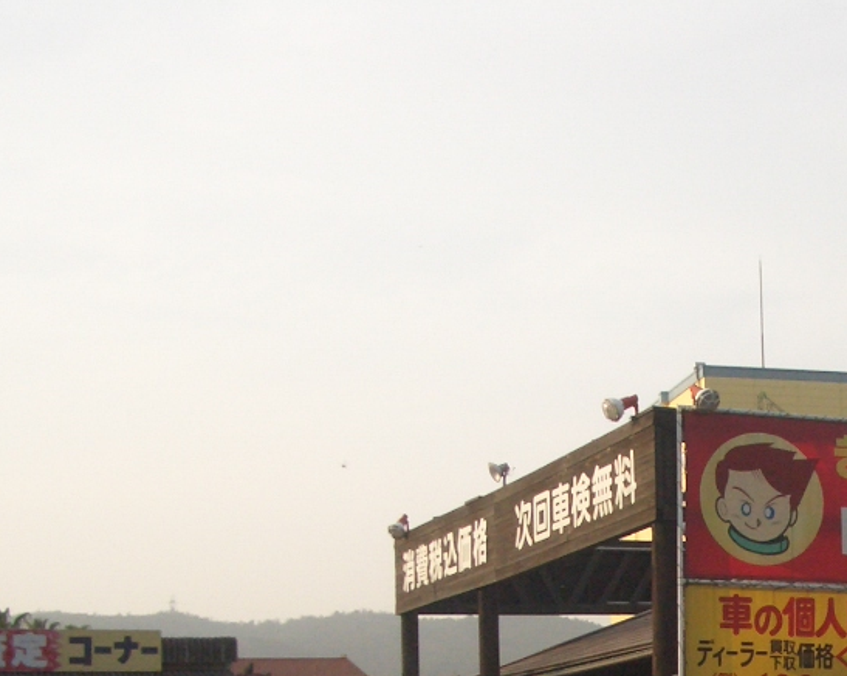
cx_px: 788
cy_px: 736
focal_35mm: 80
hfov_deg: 23.1
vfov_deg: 18.5
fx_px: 2004
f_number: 4.3
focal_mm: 5.8
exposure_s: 1/500
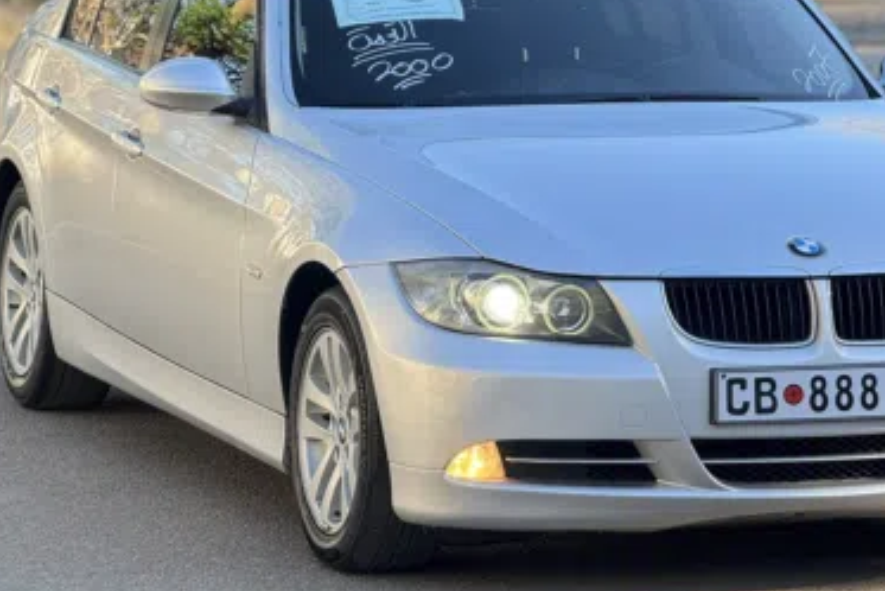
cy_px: 69
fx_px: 5263
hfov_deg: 9.6
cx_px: 633
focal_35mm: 214
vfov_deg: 6.4
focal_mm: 15.66
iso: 50
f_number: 2.8
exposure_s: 1/137
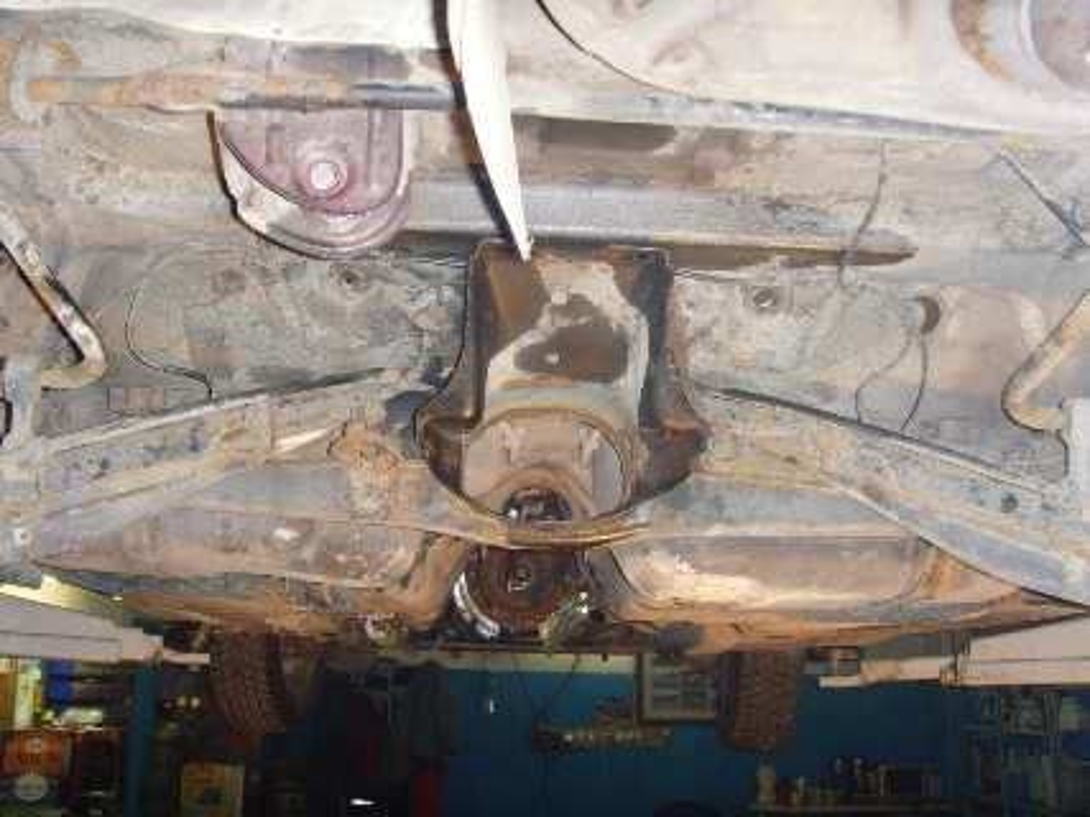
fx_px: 1228
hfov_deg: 47.9
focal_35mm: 39
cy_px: 408
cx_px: 545
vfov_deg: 36.8
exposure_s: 1/45
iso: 200
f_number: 3.5
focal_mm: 6.6
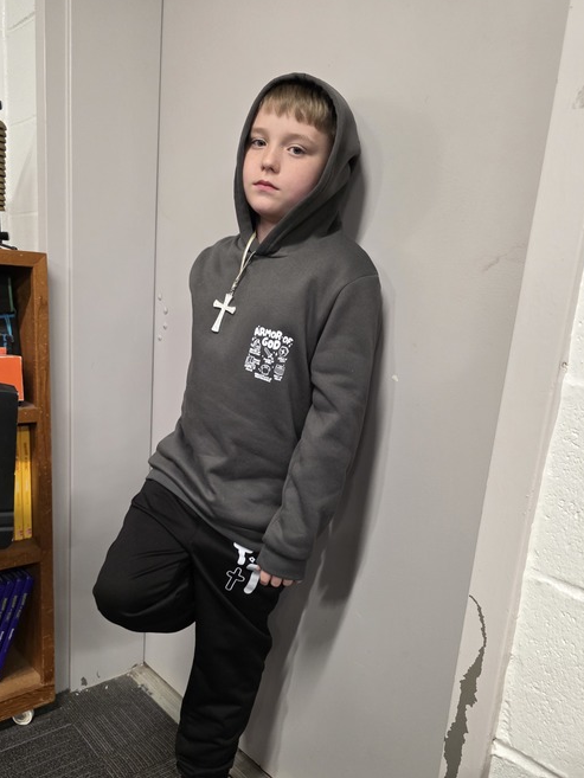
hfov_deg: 49.5
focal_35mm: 28
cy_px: 457
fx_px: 630
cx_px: 237
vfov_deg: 63.0
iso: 500
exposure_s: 1/120
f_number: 1.7
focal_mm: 6.3
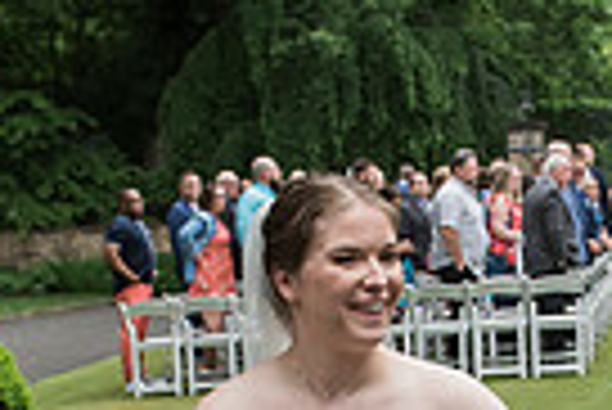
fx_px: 1838
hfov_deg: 18.8
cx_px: 442
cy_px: 533
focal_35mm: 108
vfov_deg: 12.3
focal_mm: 24
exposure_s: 1/640
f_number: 4.5
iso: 800
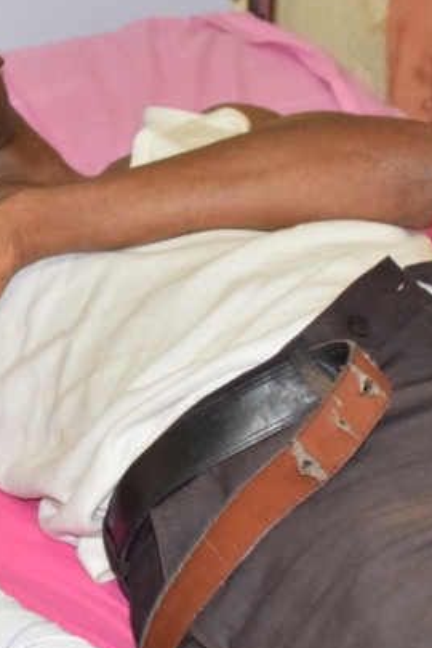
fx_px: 2322
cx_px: 168
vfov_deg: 15.9
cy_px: 399
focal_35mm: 129
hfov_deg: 10.6
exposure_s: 1/40
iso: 2800
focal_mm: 34
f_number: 4.5
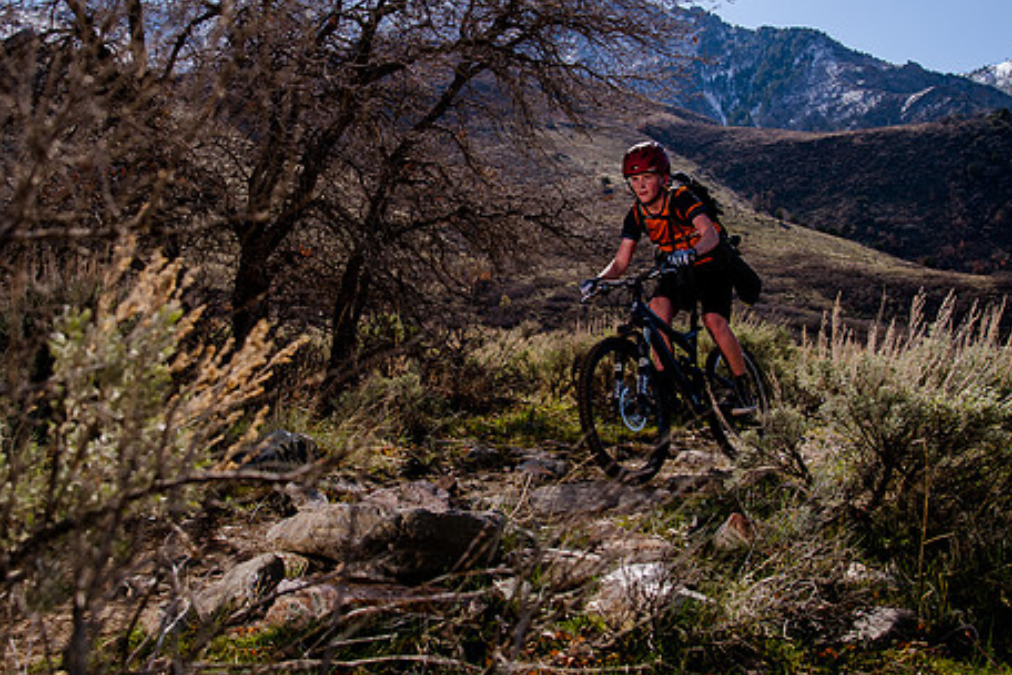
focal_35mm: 42
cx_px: 426
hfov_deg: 46.2
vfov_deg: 31.8
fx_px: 1181
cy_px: 284
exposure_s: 1/640
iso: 160
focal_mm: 30
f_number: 6.3
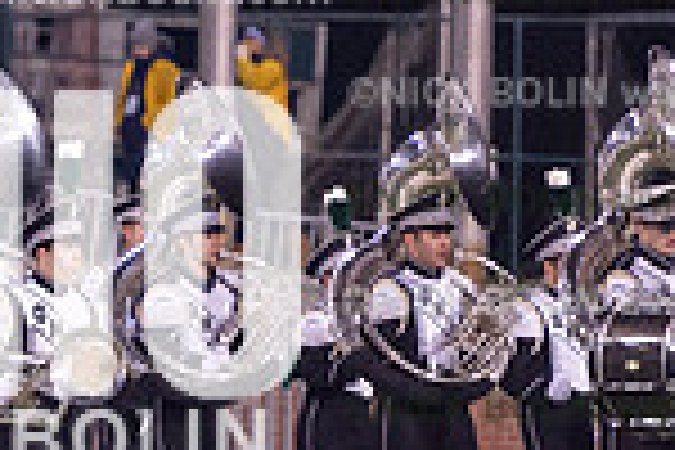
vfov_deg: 1.8
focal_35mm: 772
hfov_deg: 2.7
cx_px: -18
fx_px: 14474
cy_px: 304
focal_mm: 200
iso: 2500
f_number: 2.8
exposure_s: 1/1250
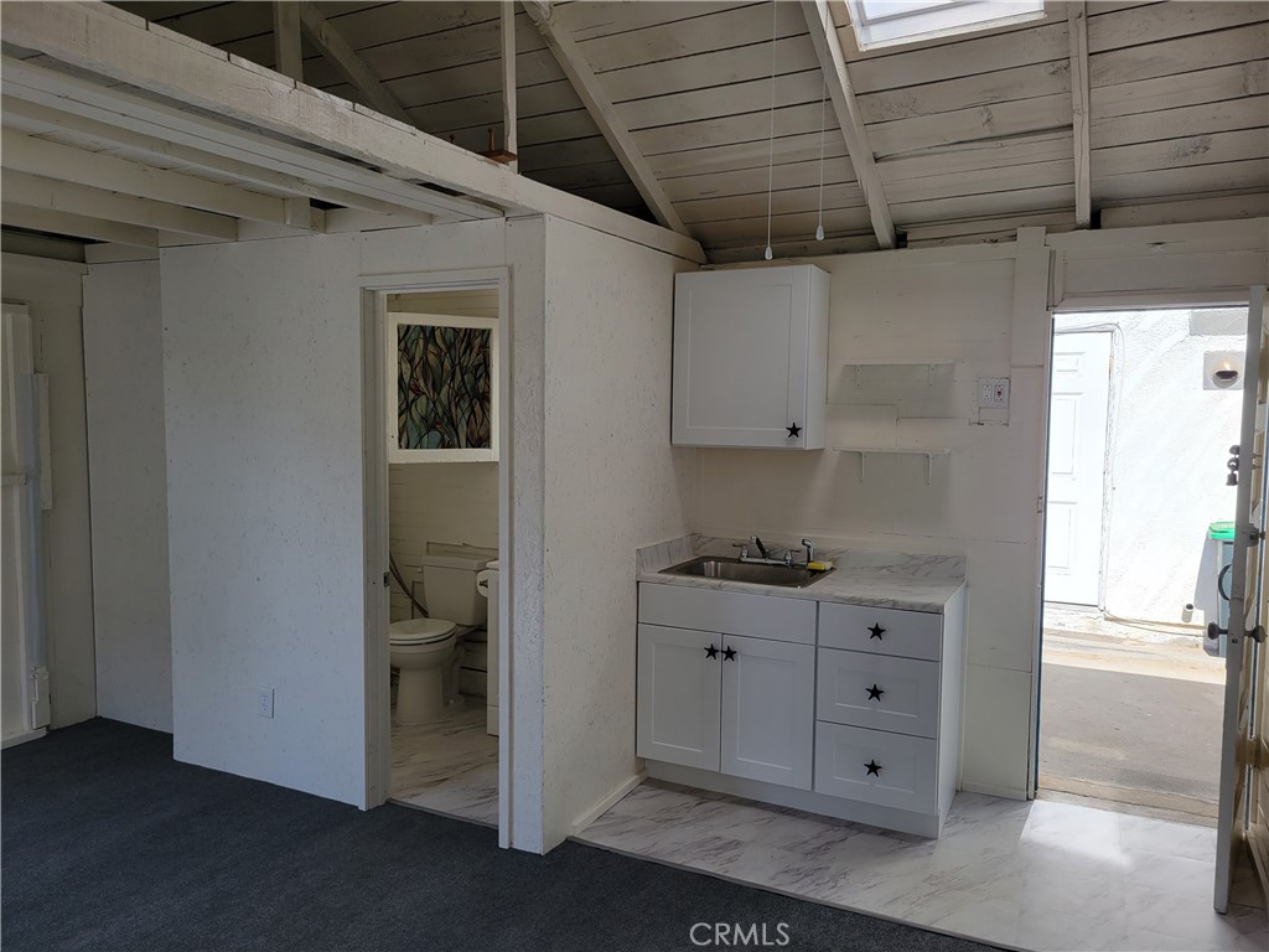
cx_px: 634
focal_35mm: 26
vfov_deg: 53.1
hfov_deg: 67.3
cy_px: 476
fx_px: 953
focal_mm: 5.4
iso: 40
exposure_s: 1/465
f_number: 1.8
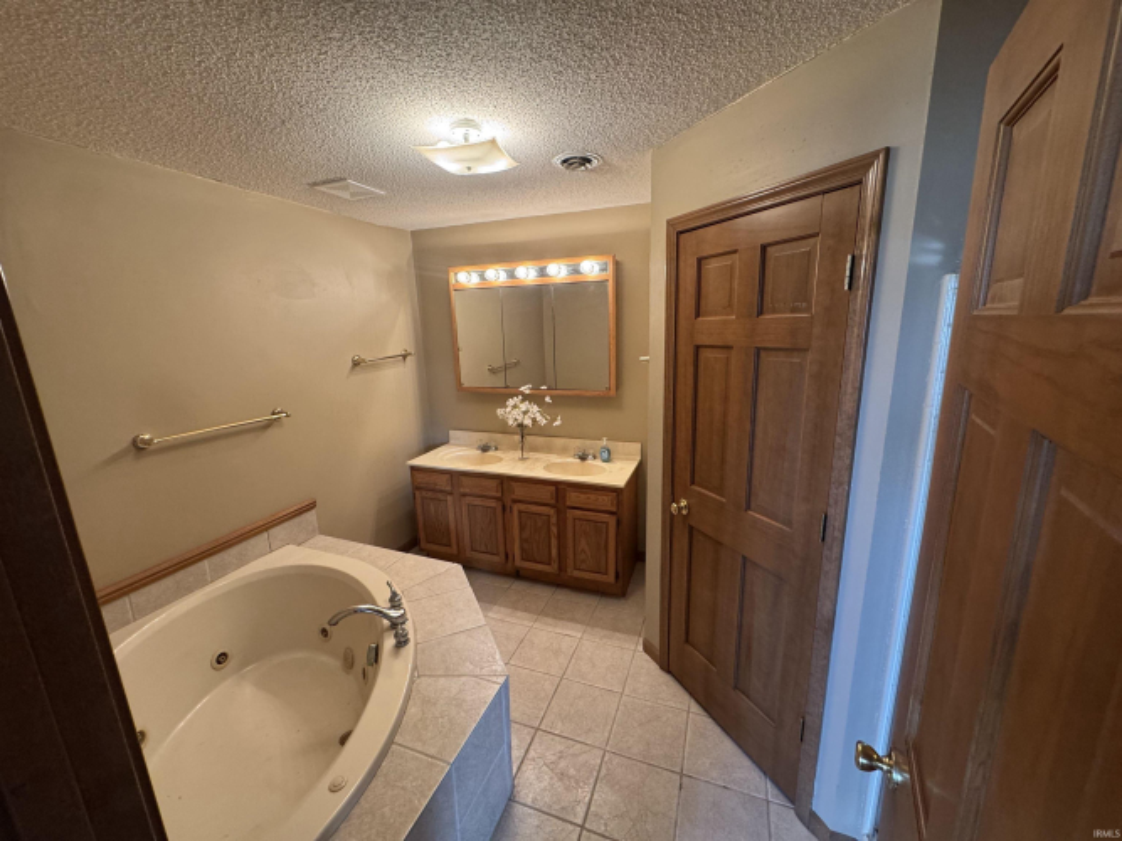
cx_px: 561
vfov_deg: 85.7
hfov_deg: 102.1
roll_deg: +2.2
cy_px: 420
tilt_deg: -13.6
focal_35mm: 14
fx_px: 454
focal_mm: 2.22
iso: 250
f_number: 2.2
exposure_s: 1/60
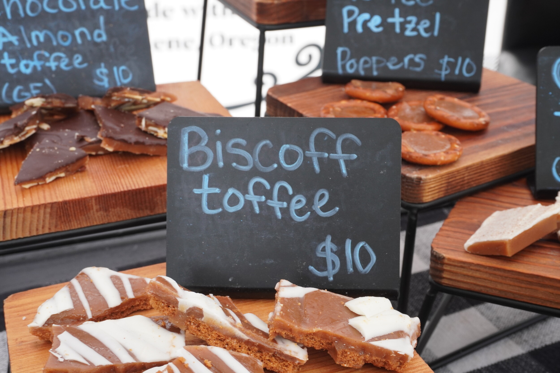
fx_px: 747
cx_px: 280
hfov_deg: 41.1
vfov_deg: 28.1
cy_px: 186
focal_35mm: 48
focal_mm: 32
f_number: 11
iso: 640
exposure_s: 1/60
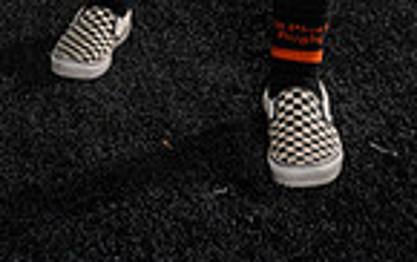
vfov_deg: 11.4
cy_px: -343
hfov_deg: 21.2
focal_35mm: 98
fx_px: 1115
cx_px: 221
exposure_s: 1/250
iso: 160
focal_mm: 31
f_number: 4.5
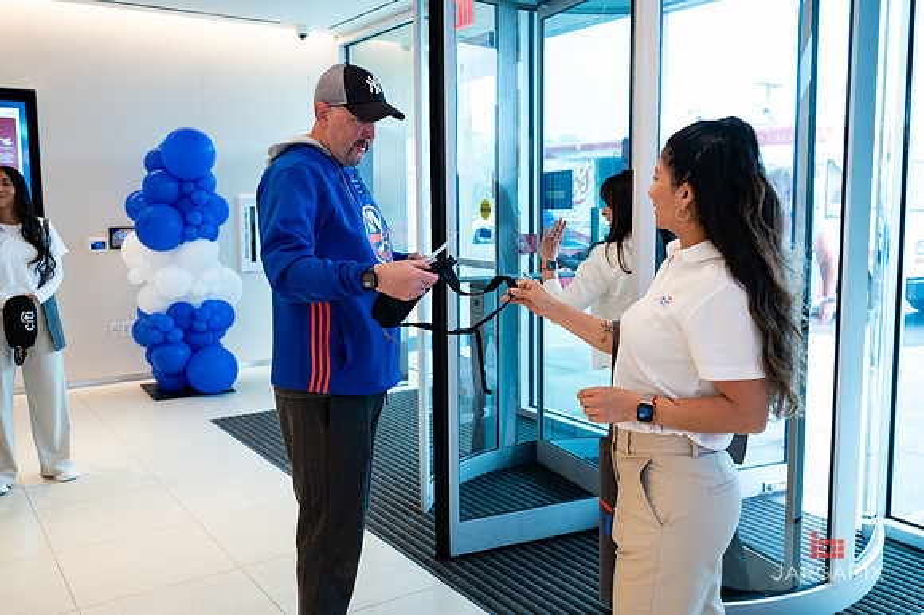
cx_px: 480
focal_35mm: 32
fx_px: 818
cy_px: 295
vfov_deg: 41.2
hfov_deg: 58.9
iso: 800
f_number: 3.5
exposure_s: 1/200
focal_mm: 30.5
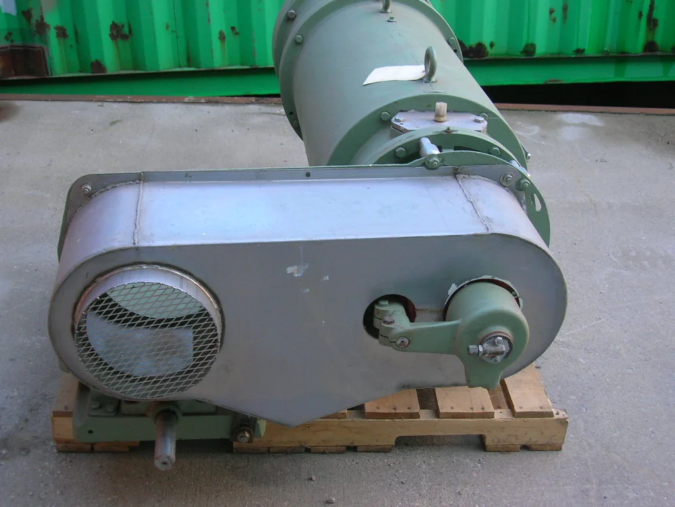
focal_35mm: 46
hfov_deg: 41.2
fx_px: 897
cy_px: 254
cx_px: 338
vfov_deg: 31.5
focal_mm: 7.7
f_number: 3.2
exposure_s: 1/31.2
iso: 50
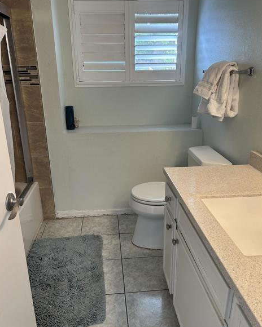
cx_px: 130
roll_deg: +0.5
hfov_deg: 51.5
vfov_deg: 62.2
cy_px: 164
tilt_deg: -18.0
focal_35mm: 28
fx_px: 271
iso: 100
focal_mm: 5.7
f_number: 1.5
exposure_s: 1/120
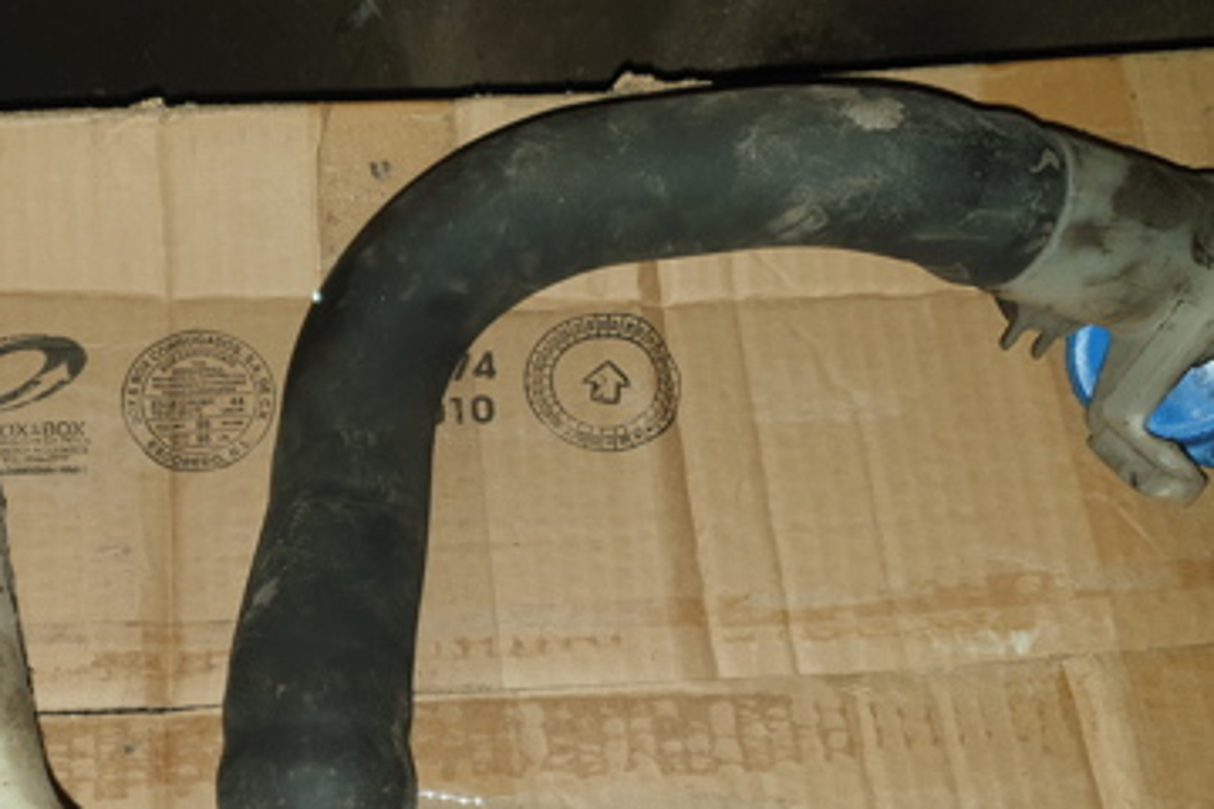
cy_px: 555
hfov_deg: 40.2
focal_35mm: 48
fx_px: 1619
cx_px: 341
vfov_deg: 27.9
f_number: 1.5
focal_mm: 4.3
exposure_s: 1/63
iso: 50
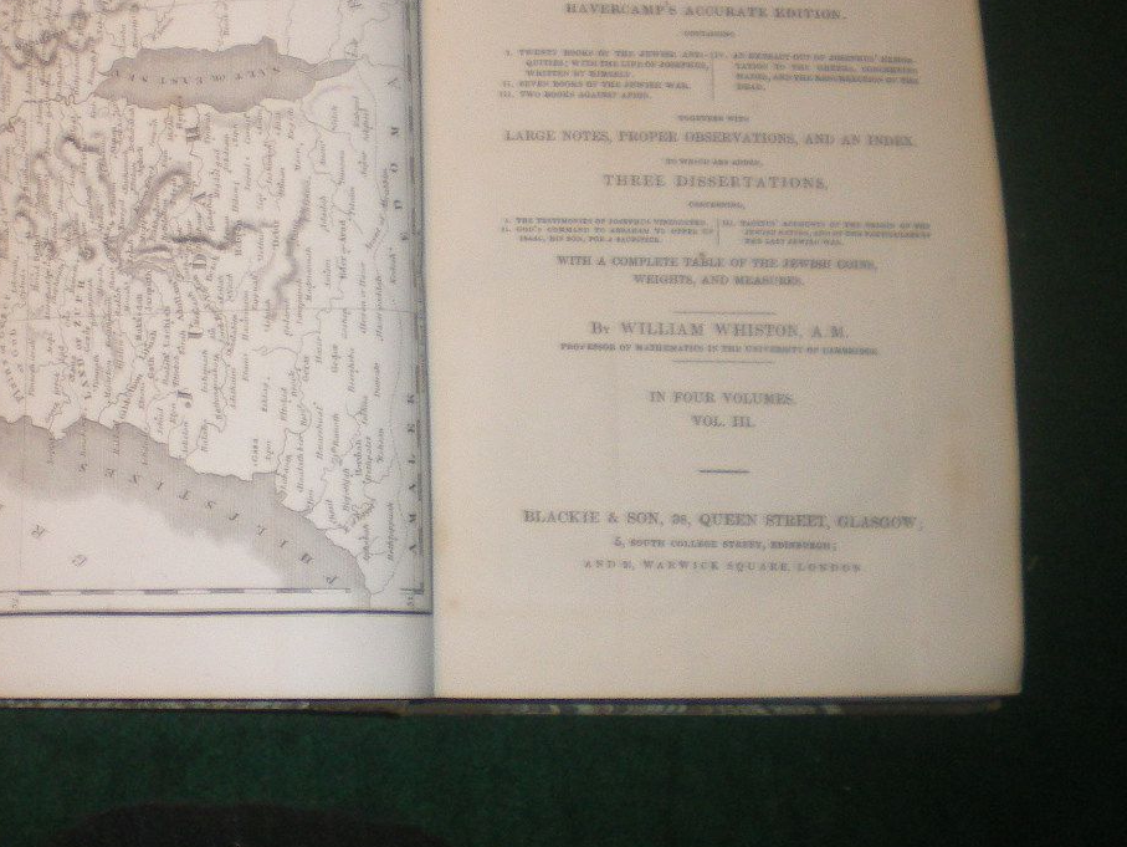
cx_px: 155
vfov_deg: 21.7
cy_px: 169
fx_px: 2182
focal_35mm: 67
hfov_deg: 28.1
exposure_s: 1/50
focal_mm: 6.3
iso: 200
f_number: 3.1
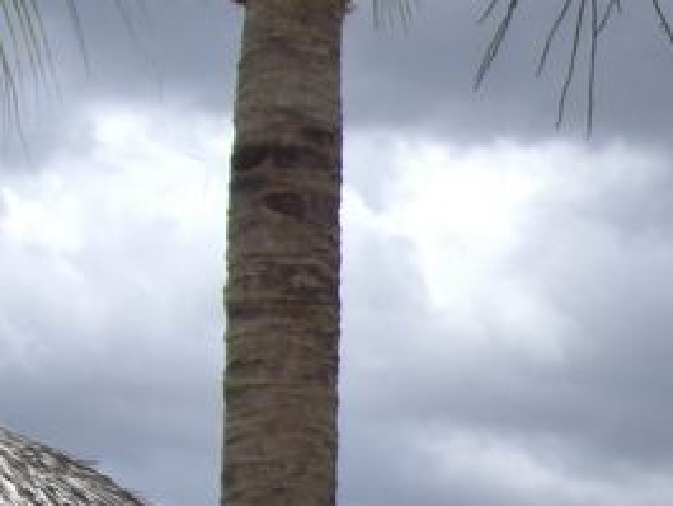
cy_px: 692
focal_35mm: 147
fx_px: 2859
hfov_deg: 12.4
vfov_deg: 9.9
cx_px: 1181
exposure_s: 1/250
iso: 64
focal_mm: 6.2
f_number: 8
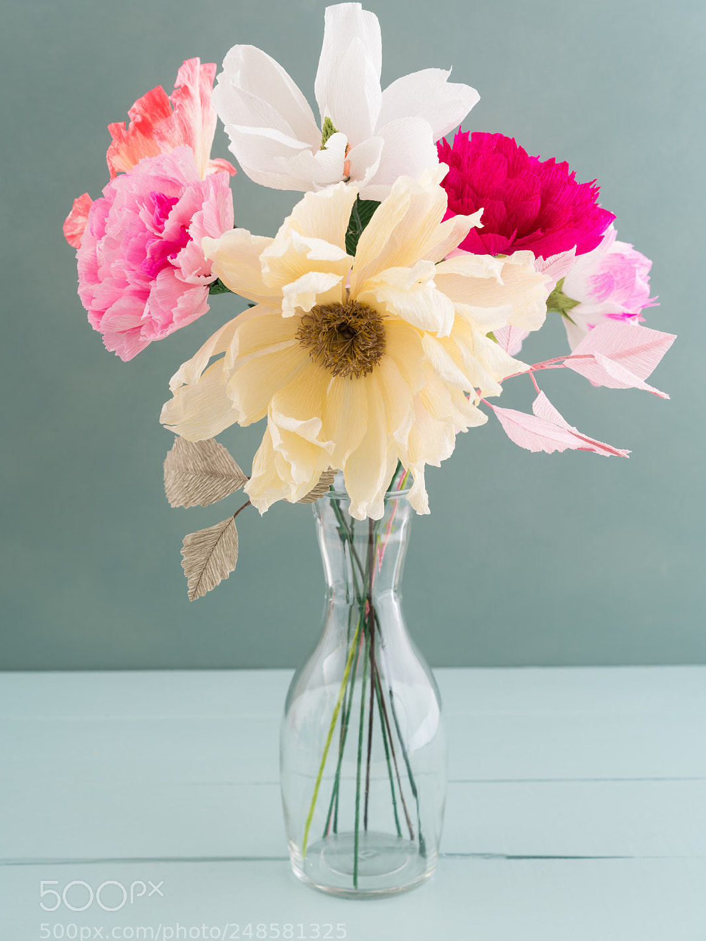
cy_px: 450
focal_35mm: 60
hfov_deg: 24.4
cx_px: 354
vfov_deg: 32.2
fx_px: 1631
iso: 100
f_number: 6.3
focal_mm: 55
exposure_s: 1/125
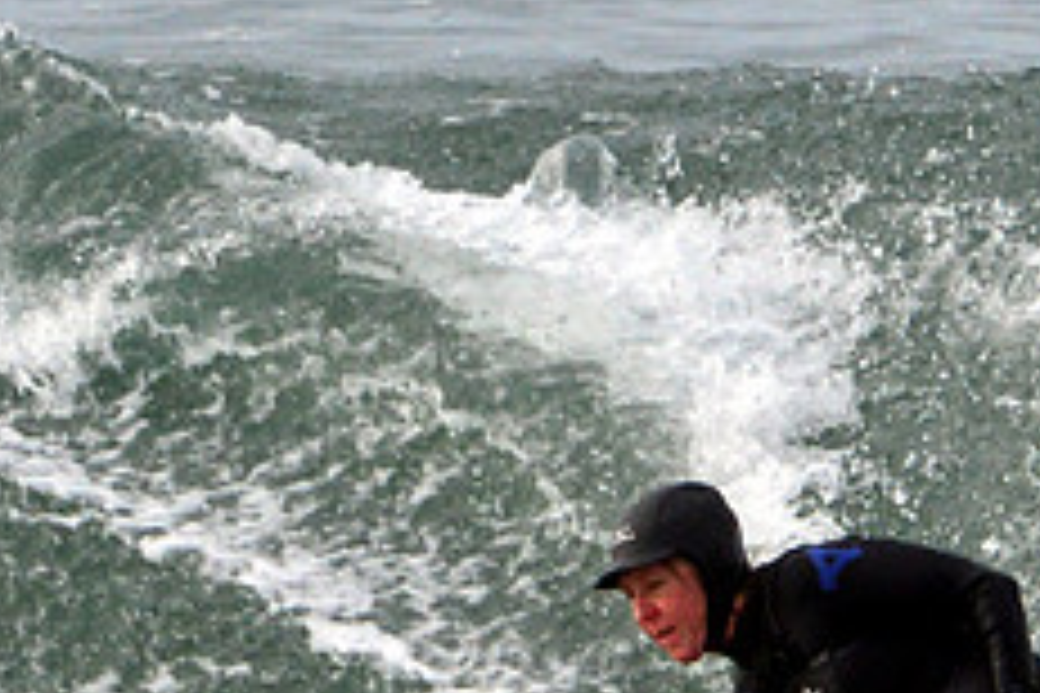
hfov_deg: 1.8
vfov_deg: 1.2
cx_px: 1008
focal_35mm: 1128
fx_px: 32584
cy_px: 670
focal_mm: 450
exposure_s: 1/800
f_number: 14
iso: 1250
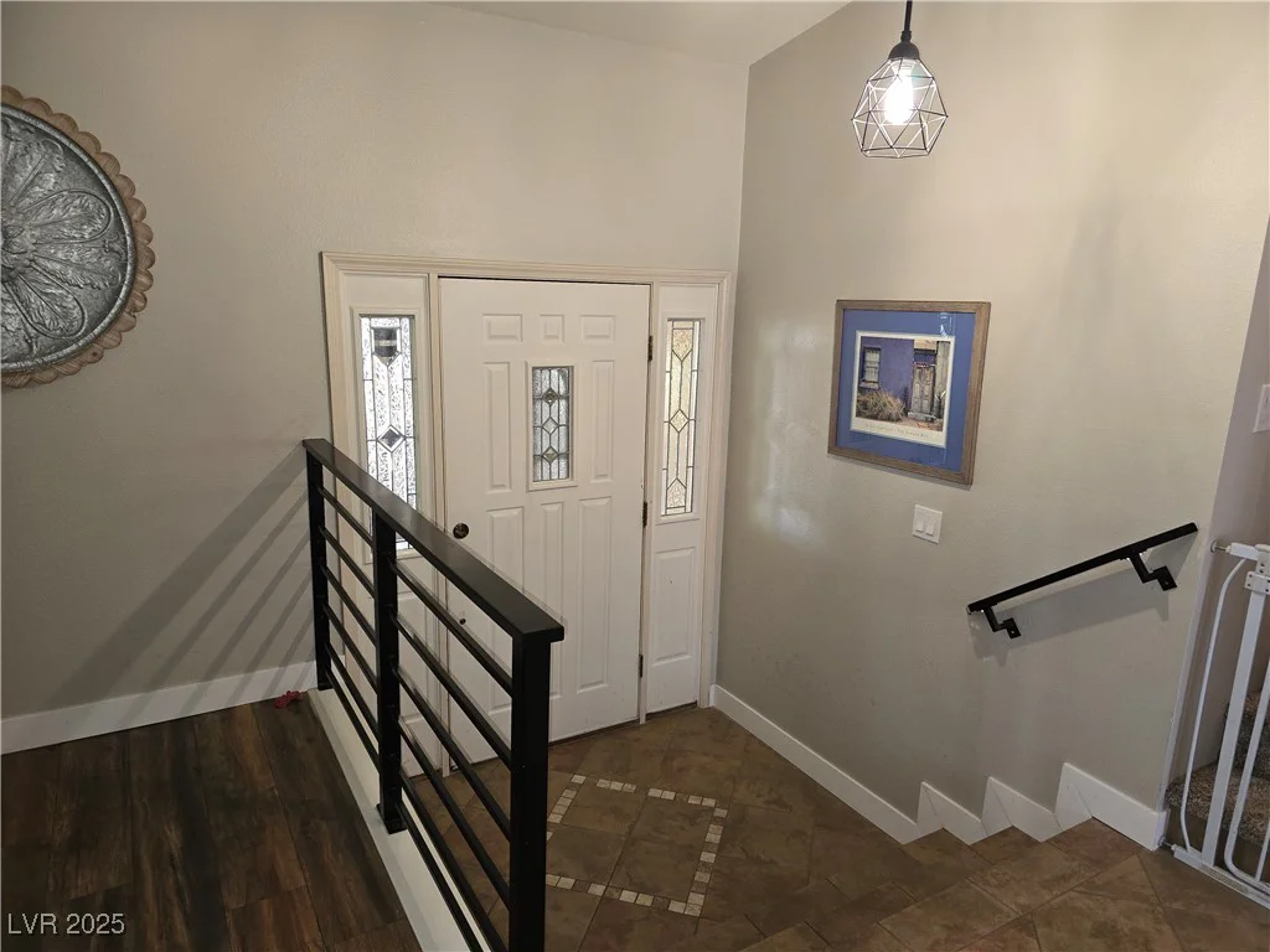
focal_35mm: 23
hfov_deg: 73.9
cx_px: 635
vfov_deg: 58.9
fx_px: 844
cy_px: 476
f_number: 1.7
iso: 160
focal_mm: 6.3
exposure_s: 1/24
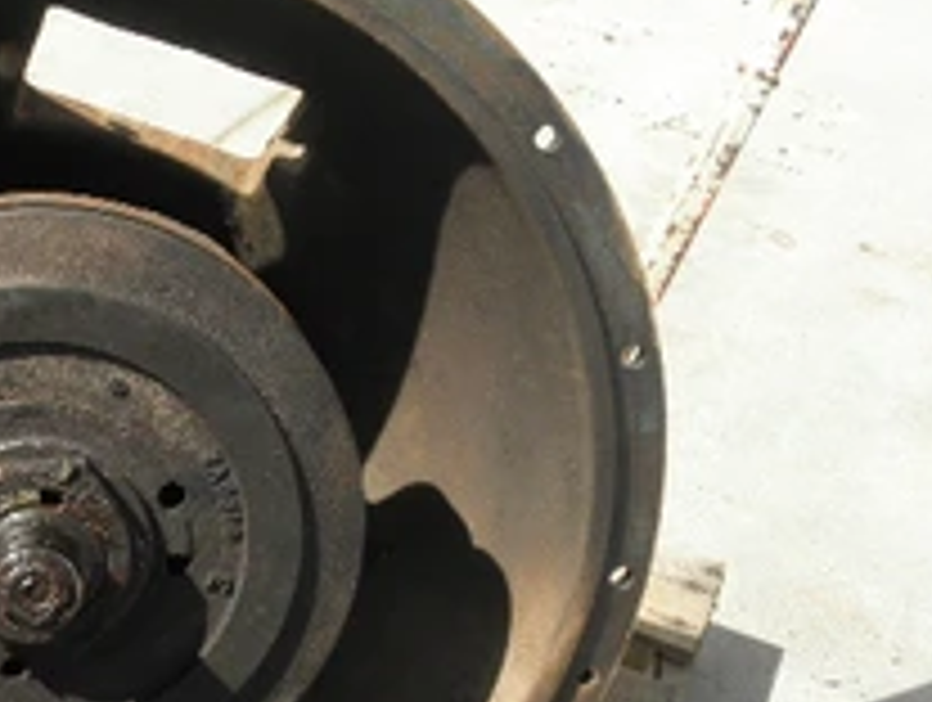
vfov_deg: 26.9
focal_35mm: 54
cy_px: 477
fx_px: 1456
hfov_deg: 33.6
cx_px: 90
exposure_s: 1/500
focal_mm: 5
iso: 64
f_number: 3
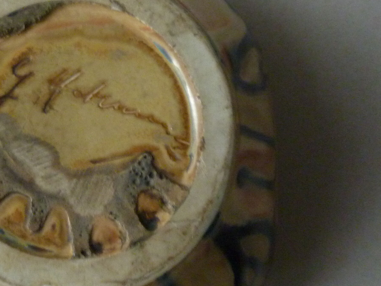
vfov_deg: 28.5
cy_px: 154
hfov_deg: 36.2
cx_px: 73
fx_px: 561
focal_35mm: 51
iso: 400
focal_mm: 4.1
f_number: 3.3
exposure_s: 1/13
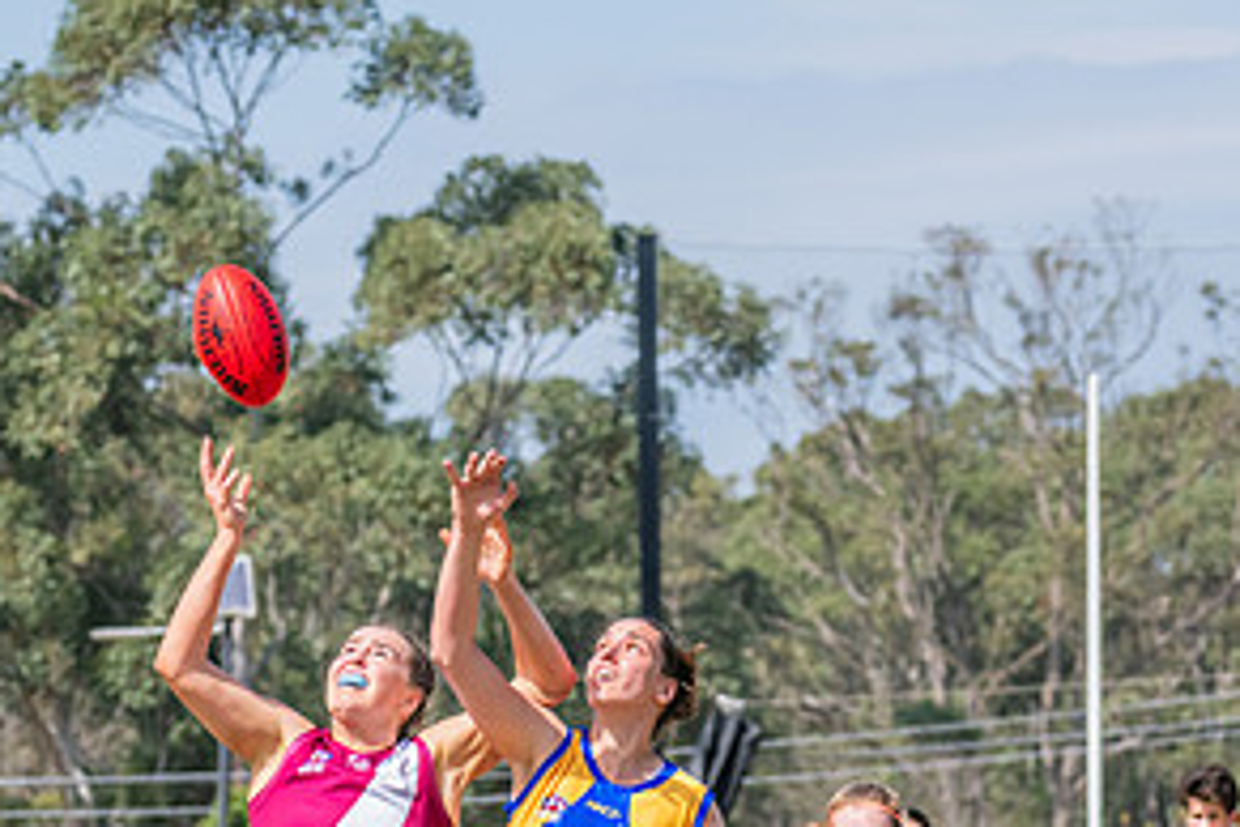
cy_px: 705
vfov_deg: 3.4
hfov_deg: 5.2
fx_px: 13777
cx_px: 495
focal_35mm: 400
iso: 800
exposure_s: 1/1250
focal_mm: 195
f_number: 11
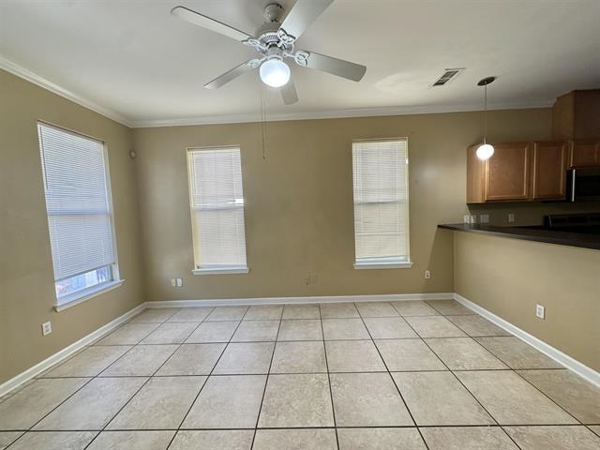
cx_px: 300
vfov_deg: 85.7
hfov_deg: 102.1
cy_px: 225
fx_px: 243
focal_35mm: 14
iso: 64
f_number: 2.2
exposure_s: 1/120
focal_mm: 2.22
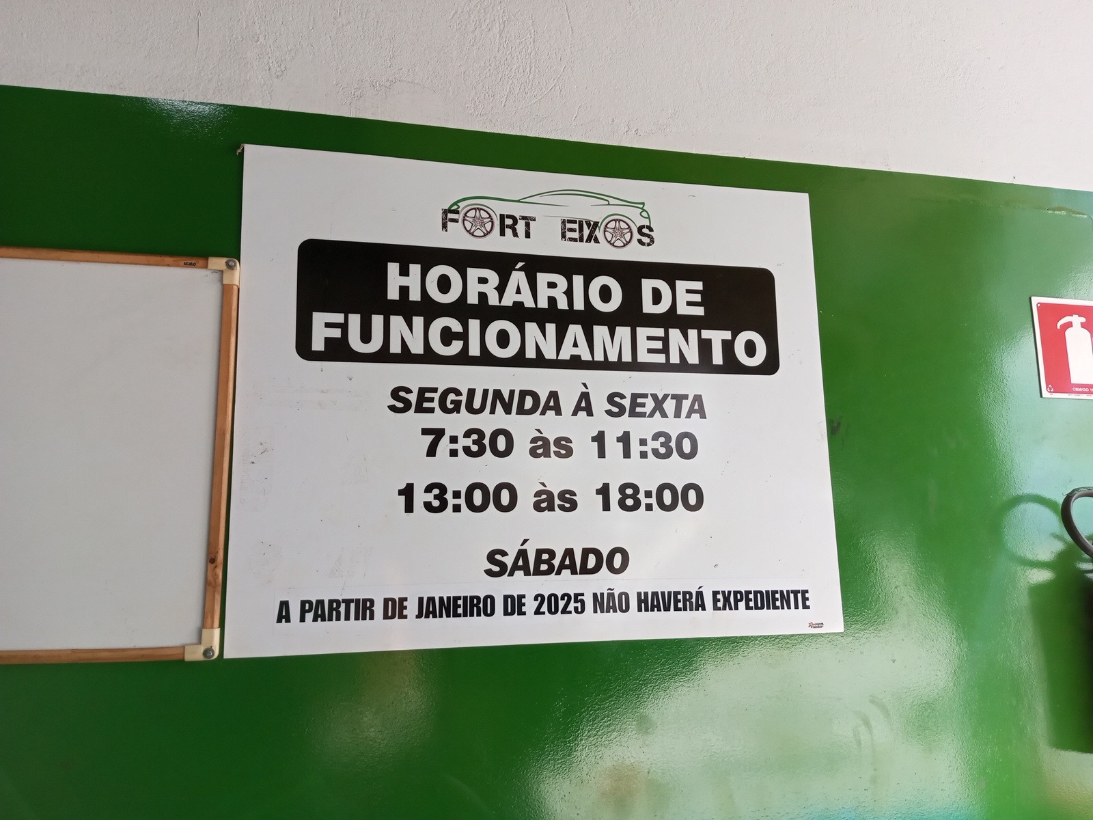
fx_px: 853
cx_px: 546
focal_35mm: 27
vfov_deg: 51.4
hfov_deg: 65.3
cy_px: 410
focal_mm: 4.11
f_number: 1.6
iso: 59
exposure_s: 1/120
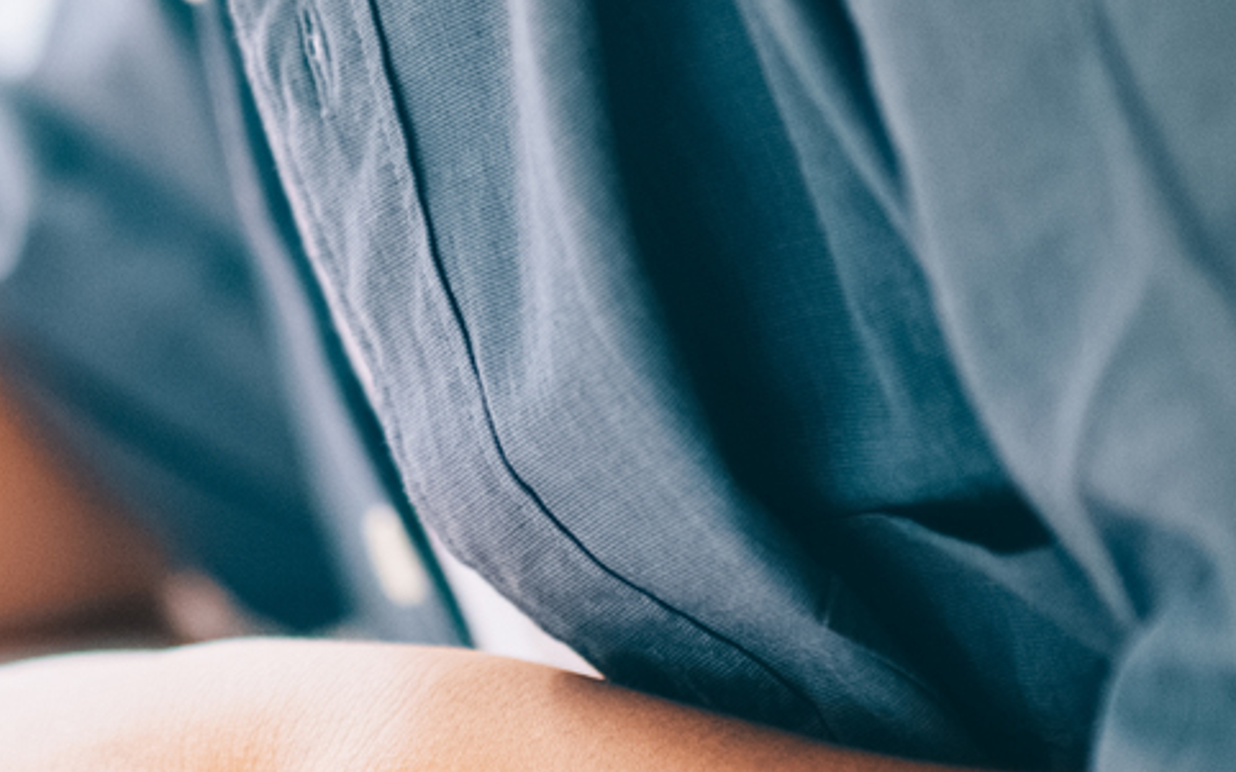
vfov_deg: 3.6
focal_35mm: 359
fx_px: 12090
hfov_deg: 5.8
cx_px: -613
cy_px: -272
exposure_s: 1/250
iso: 200
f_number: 2
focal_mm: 85
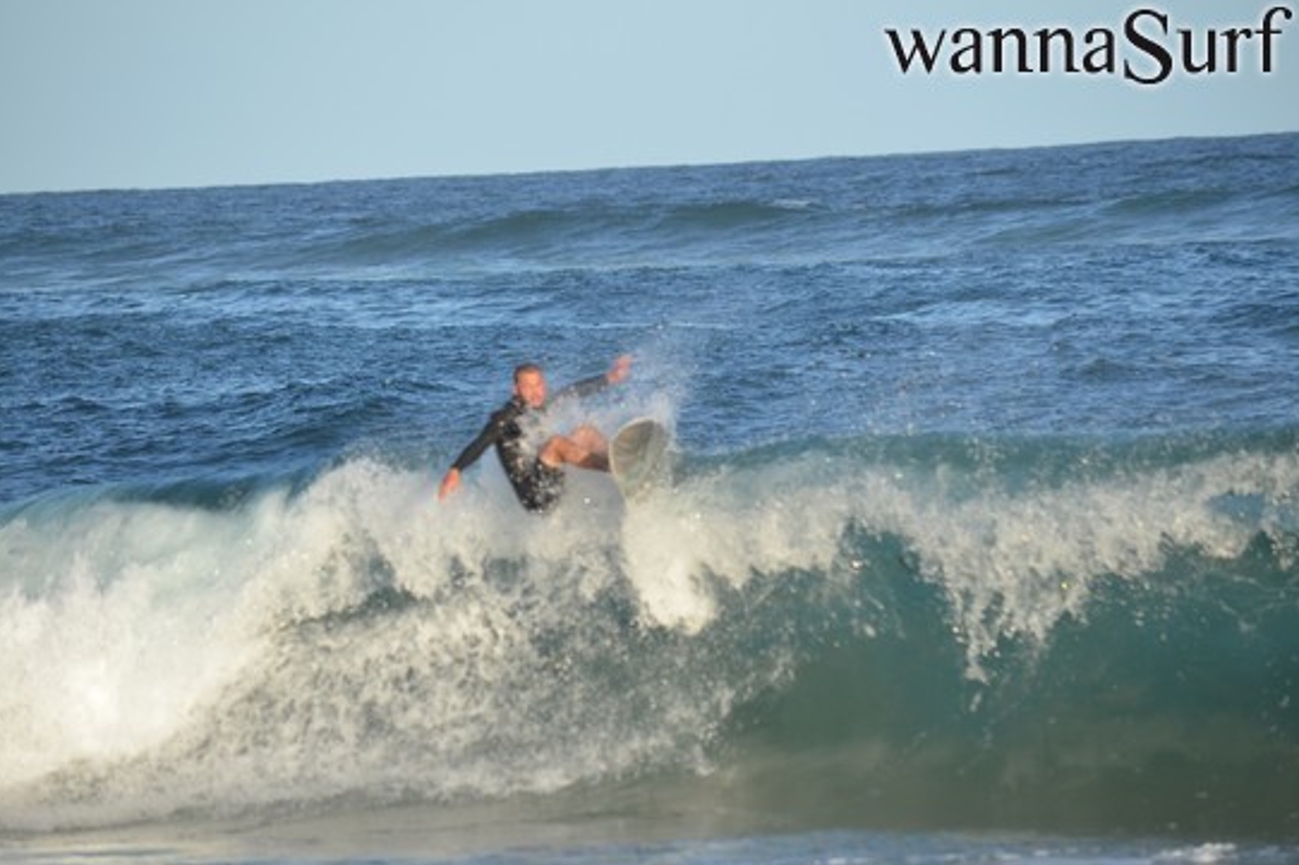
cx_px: 645
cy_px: 431
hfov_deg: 6.2
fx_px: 12047
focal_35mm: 334
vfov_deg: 4.1
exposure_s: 1/1600
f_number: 6.3
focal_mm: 220
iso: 400
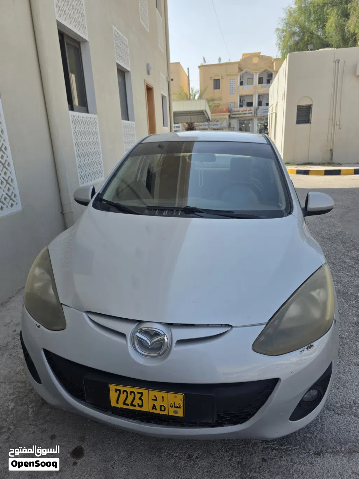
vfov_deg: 73.9
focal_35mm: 23
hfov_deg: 58.9
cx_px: 180
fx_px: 318
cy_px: 240
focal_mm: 6.3
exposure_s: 1/4057
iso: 80
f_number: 1.7
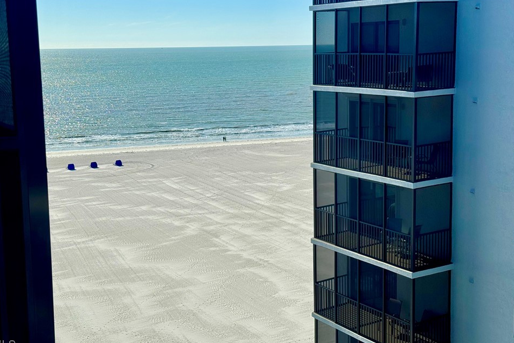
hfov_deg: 36.9
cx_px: 242
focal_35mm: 54
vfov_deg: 25.0
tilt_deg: -7.9
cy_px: 148
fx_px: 771
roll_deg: +1.3
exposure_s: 1/3257
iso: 64
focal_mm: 6.76
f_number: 1.78
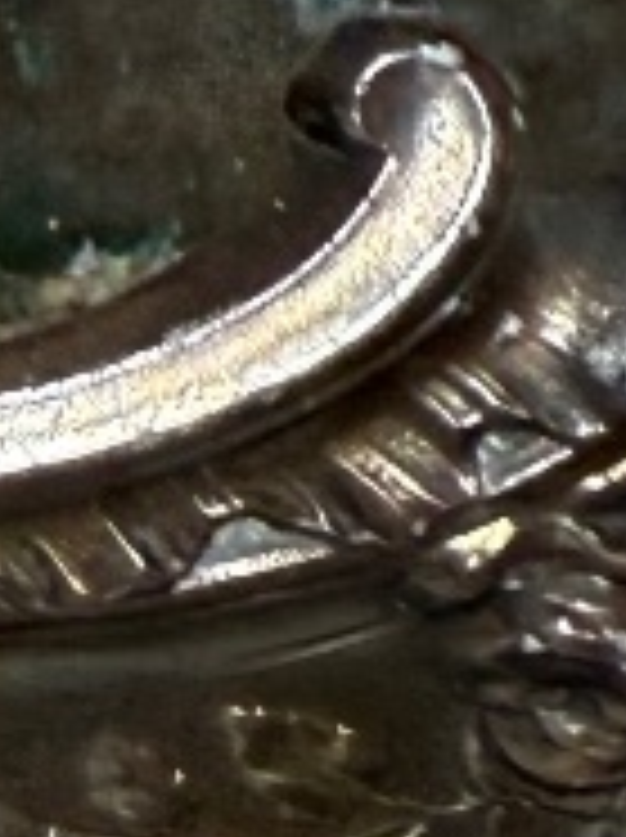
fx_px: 3746
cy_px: 22
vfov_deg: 12.6
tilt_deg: -20.3
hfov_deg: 7.9
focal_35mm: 155
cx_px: -1383
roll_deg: -1.6
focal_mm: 2.22
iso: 125
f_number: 2.2
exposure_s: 1/99
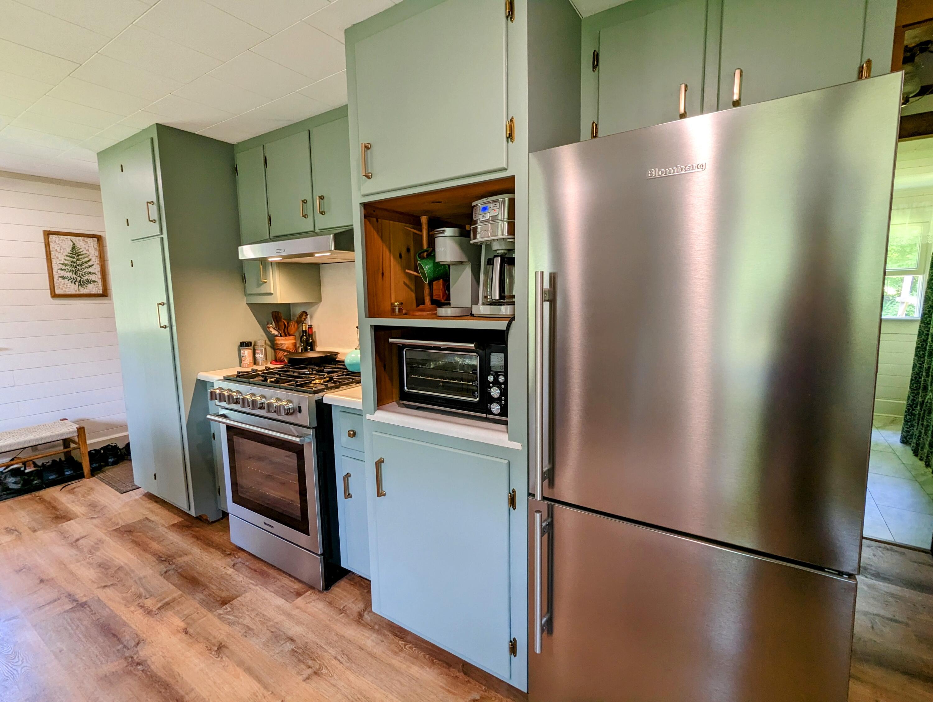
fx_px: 432
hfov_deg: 94.4
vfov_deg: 78.2
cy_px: 351
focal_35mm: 16
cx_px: 466
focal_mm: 2.35
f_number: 2.2
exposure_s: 1/40
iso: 139
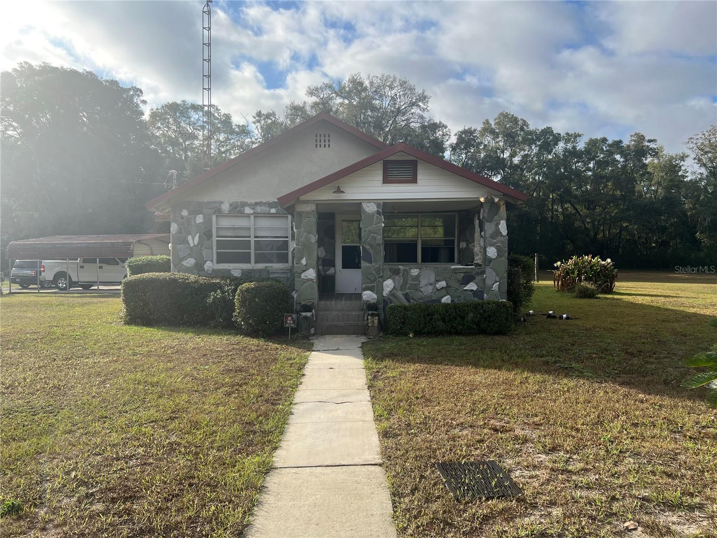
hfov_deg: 67.3
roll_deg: +0.3
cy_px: 269
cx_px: 358
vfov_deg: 53.1
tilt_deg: -0.8
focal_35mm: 26
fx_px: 539
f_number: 1.5
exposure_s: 1/2994
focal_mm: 5.7
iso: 50
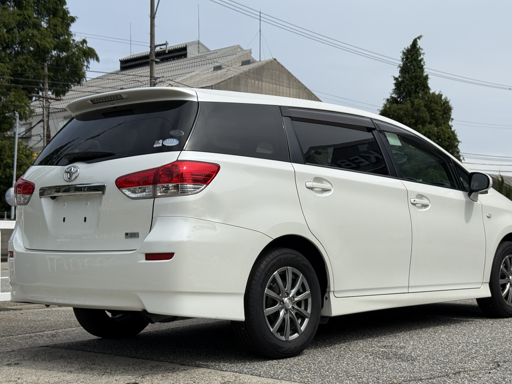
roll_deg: +0.7
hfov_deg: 34.9
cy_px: 207
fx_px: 813
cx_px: 273
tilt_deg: +2.2
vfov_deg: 26.6
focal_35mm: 55
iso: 64
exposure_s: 1/9901
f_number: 1.78
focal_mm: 6.76
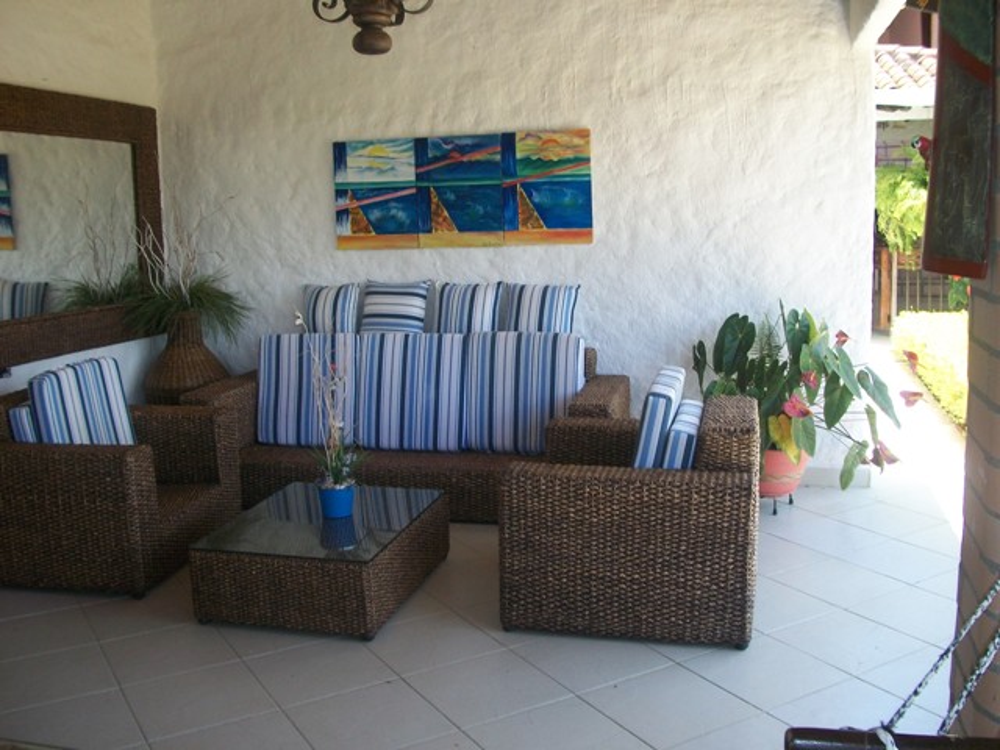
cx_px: 500
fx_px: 924
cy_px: 375
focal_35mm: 32
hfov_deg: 56.8
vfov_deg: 44.2
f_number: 2.9
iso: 80
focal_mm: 5.7
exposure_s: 1/200
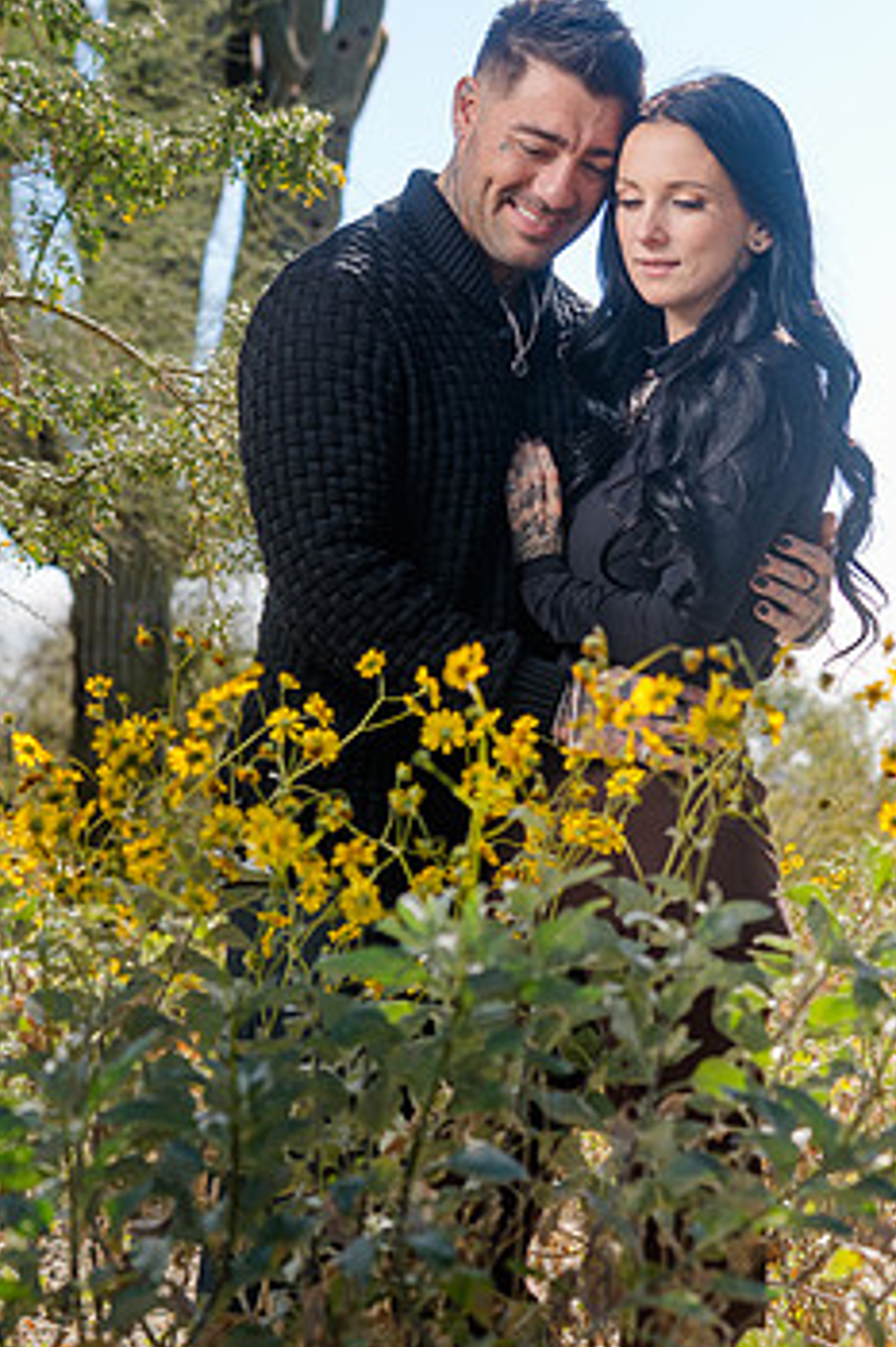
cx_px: 477
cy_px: 604
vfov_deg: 22.6
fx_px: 3363
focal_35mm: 90
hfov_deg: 15.2
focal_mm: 70
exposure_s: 1/250
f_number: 5.6
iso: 100
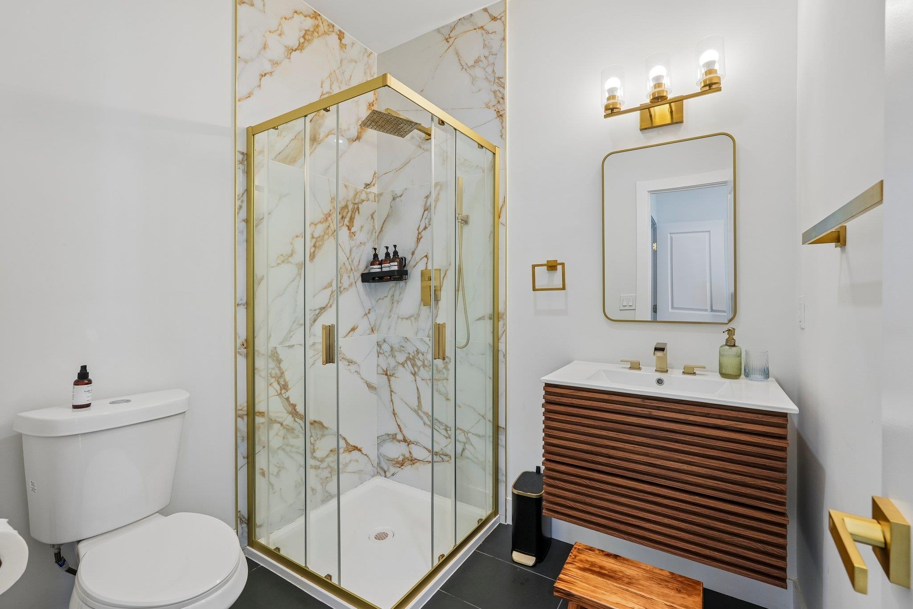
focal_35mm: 16
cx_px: 456
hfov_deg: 96.7
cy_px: 304
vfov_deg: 73.7
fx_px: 406
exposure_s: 1/15
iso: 400
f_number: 9
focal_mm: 16
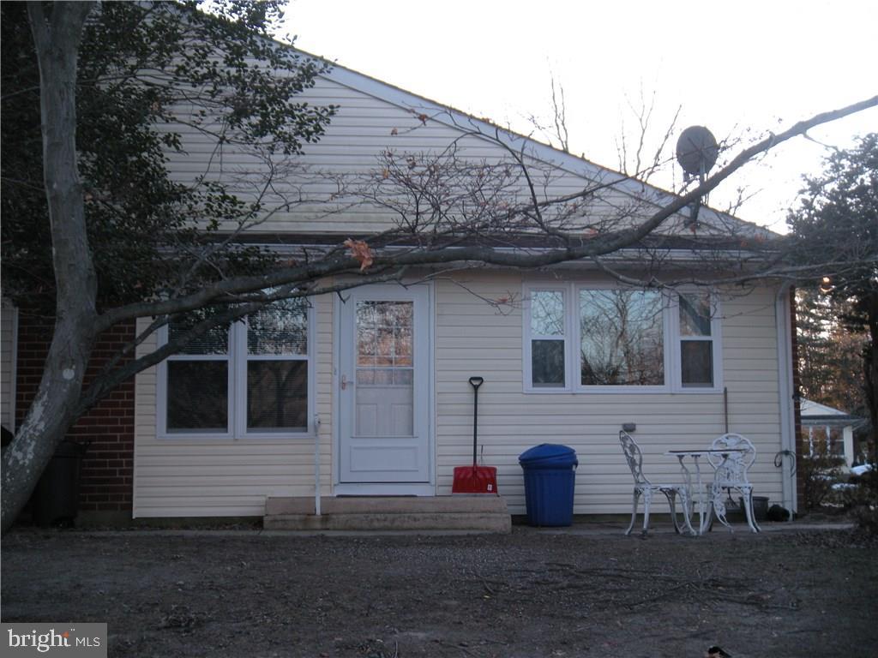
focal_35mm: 55
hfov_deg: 34.9
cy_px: 329
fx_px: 1395
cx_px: 439
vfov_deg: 26.6
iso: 66
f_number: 4.2
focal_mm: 9.2
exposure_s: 1/61
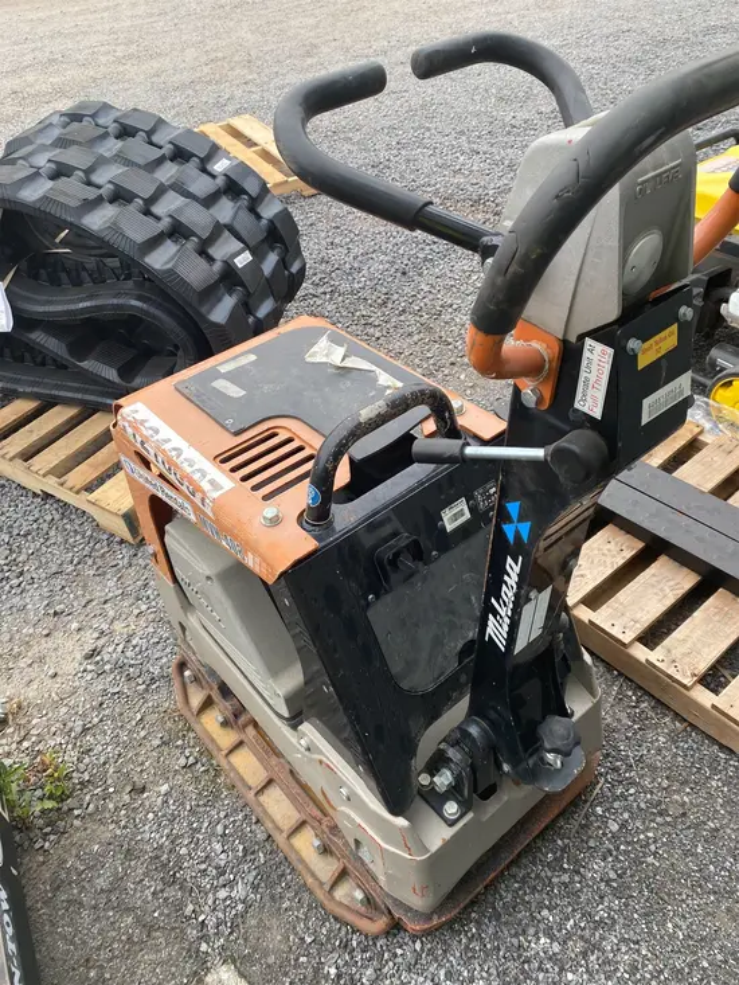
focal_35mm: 26
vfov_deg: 67.3
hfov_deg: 53.1
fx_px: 740
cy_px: 492
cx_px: 370
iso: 32
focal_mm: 4.25
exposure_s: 1/125
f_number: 1.8
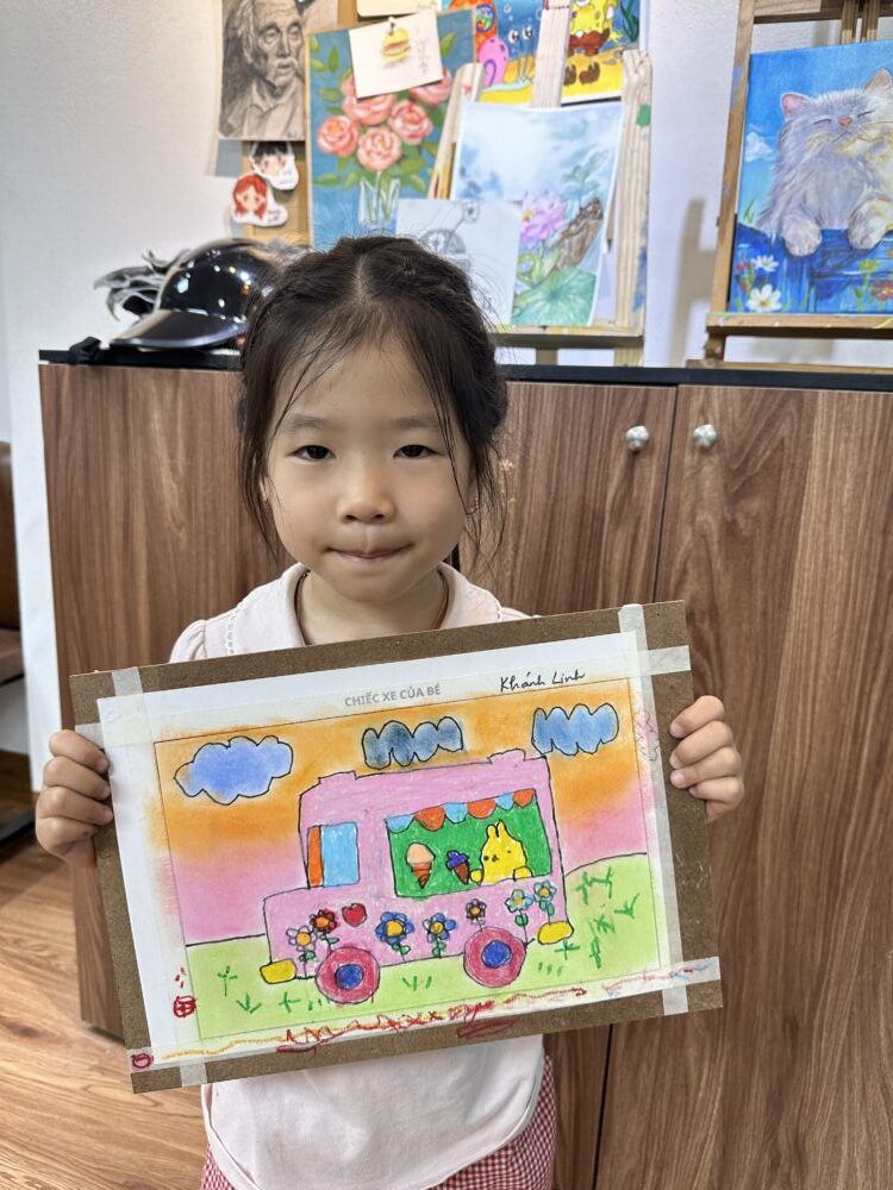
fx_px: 826
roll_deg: -3.9
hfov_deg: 56.8
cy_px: 595
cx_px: 446
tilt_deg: -12.0
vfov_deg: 71.6
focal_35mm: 24
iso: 125
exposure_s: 1/100
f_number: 1.78
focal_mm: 6.86
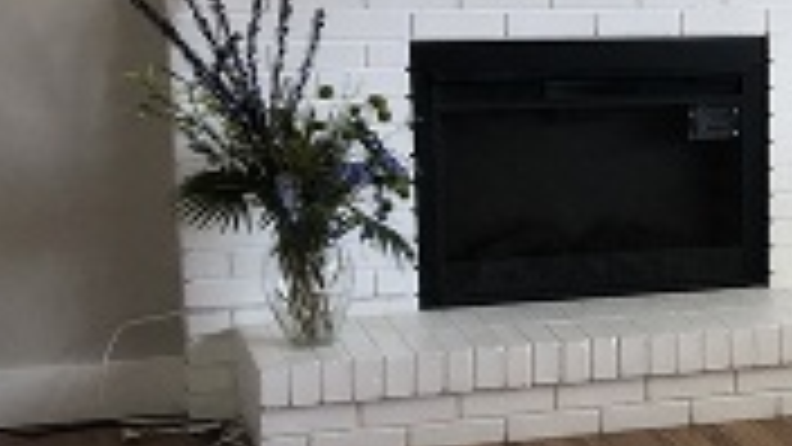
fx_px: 2331
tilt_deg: -13.5
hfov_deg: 17.9
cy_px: 347
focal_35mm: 111
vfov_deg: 10.9
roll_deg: -1.3
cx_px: 1058
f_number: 1.8
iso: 25
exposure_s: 1/40
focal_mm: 3.99
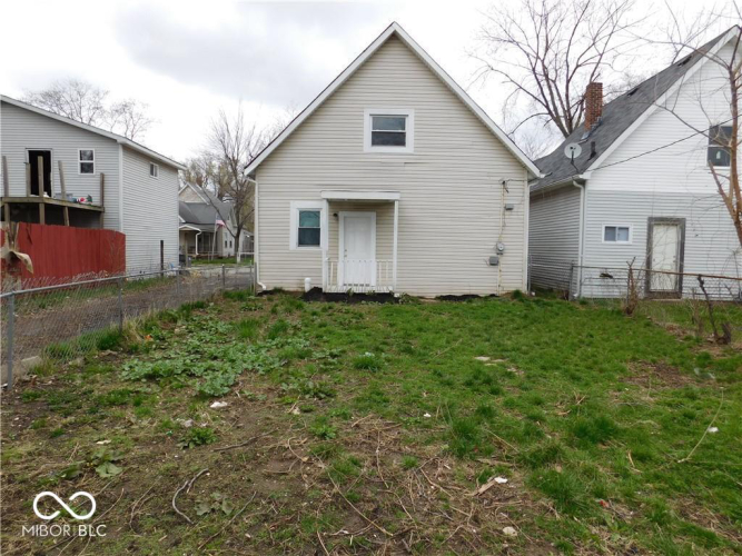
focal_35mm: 23
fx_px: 493
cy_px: 278
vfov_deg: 58.9
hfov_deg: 73.9
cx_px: 371
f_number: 3
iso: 125
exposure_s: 1/400
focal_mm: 4
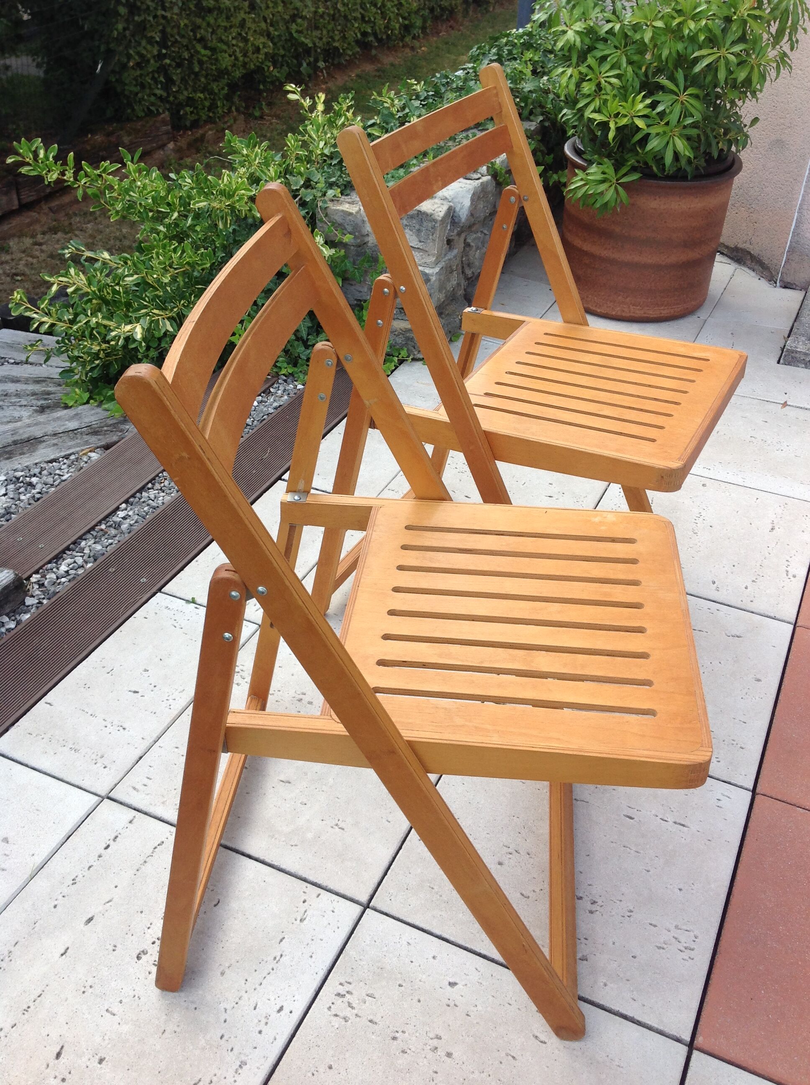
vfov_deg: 52.7
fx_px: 1095
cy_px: 542
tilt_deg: -36.5
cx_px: 405
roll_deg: -0.8
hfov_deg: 40.6
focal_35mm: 35
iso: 50
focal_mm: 4.28
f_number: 2.4
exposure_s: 1/315
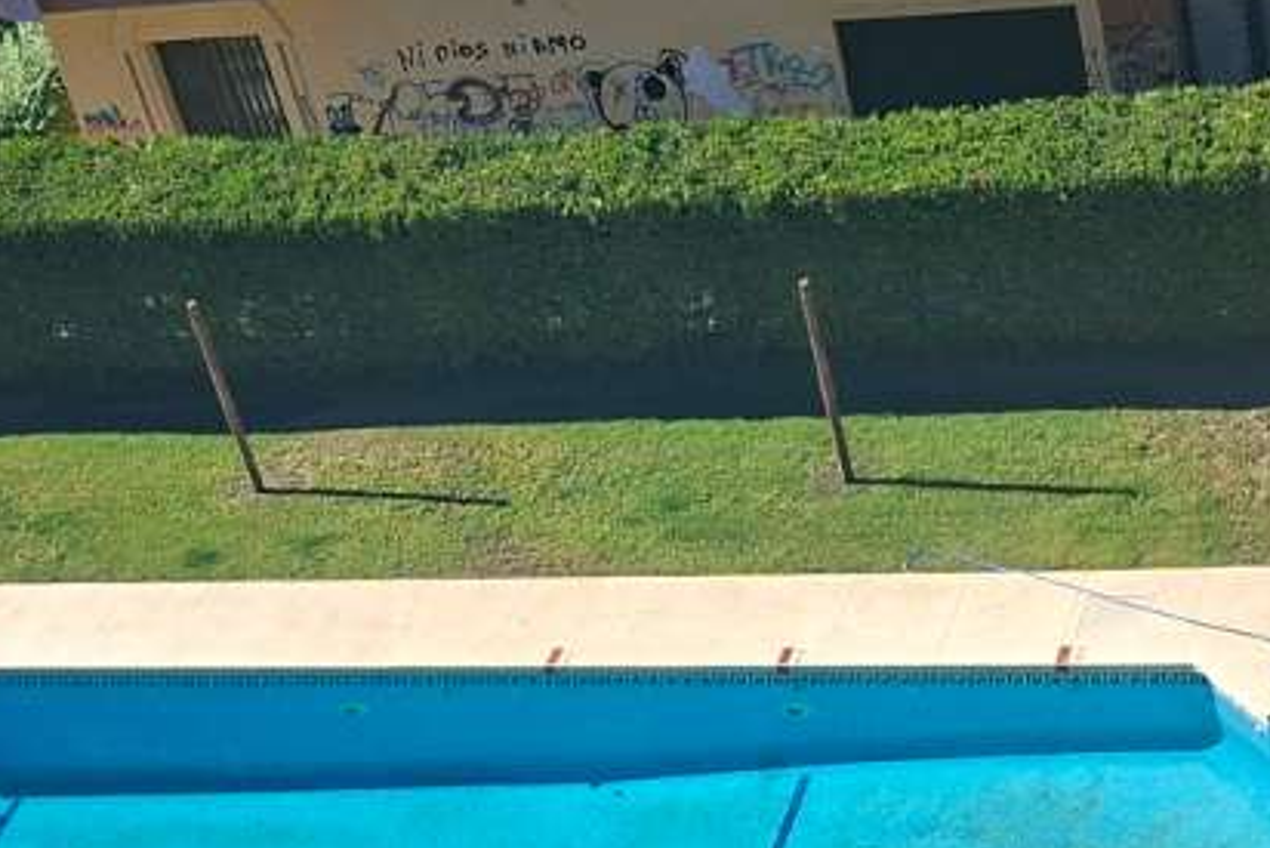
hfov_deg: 23.4
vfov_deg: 15.4
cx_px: 703
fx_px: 3070
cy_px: 868
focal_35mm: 87
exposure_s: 1/1712
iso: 50
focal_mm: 5.54
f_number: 1.8
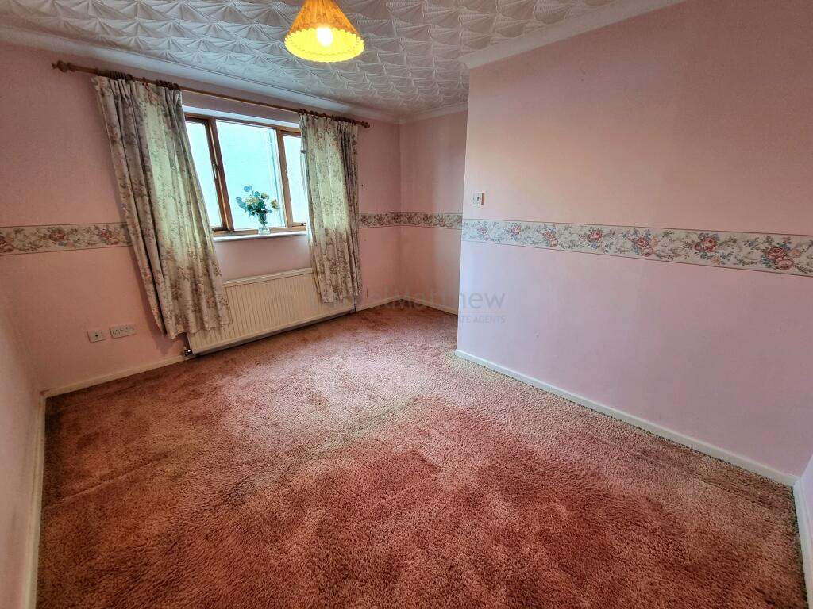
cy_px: 304
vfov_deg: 89.9
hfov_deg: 106.2
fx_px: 305
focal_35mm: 13
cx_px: 406
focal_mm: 2.2
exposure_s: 1/60.2
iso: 160
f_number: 2.2
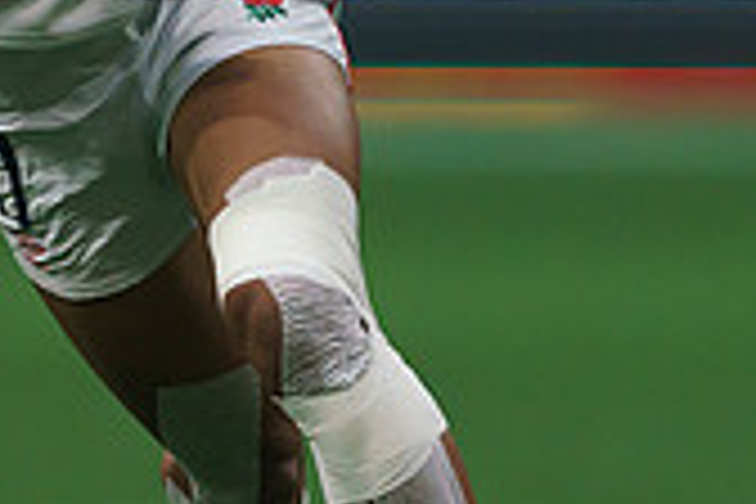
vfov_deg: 0.6
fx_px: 50438
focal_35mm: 2402
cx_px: -39
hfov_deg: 0.9
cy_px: -104
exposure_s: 1/3200
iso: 2500
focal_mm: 600
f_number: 4
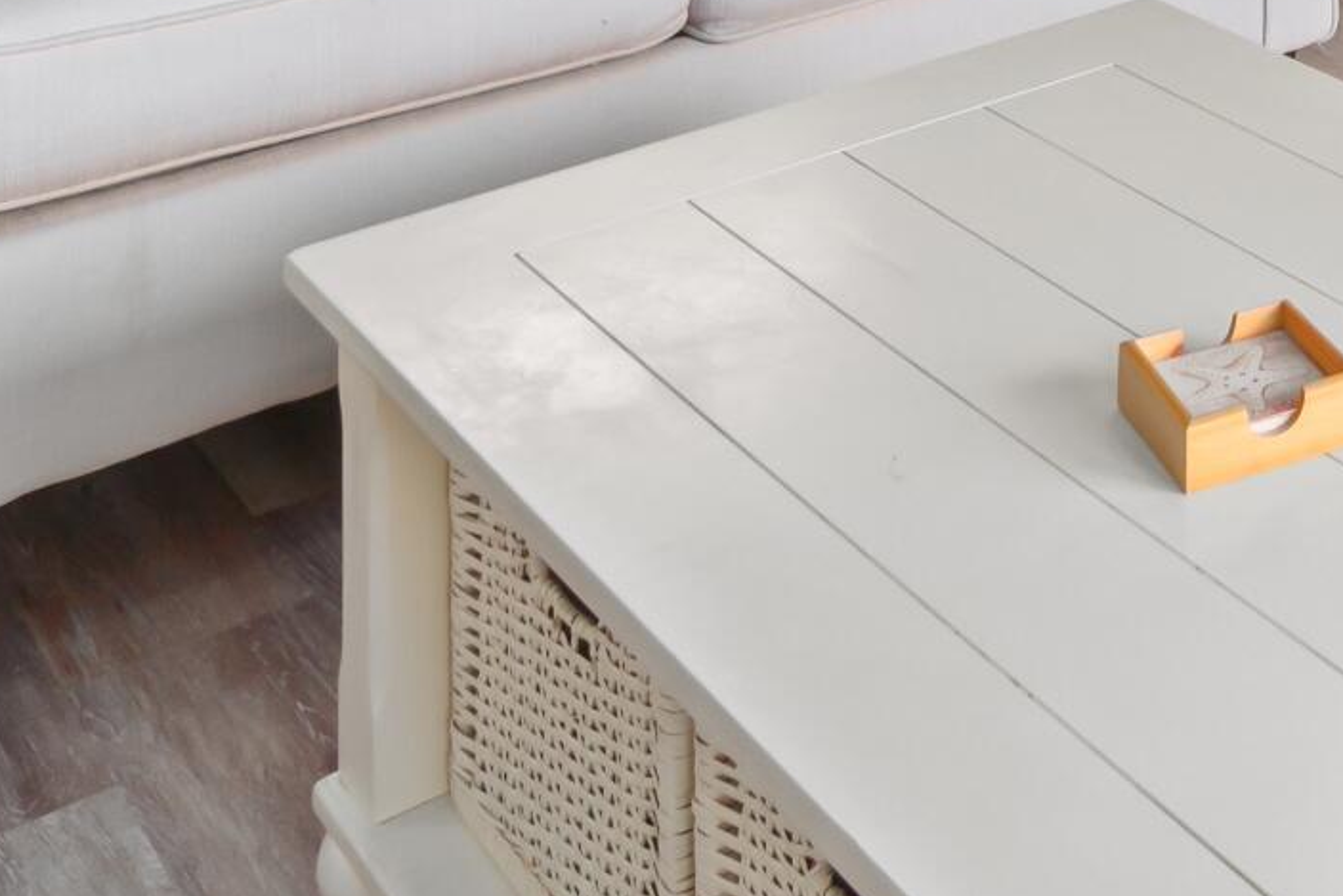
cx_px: 1586
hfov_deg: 27.8
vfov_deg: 16.3
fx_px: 2388
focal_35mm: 64
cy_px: -900
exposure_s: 1/4
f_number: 8
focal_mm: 10
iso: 800
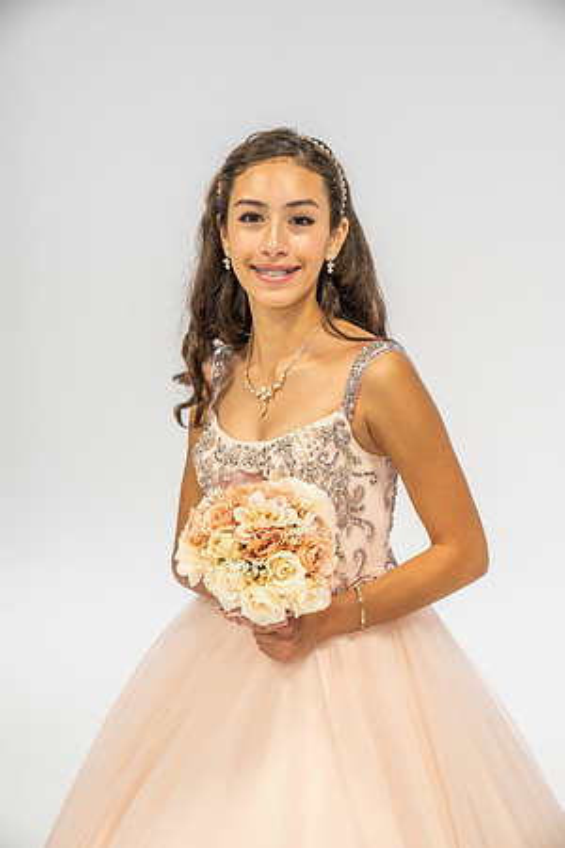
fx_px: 1648
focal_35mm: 70
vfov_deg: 28.8
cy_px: 424
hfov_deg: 19.5
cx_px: 282
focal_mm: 70
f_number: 4.5
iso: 640
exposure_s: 1/250
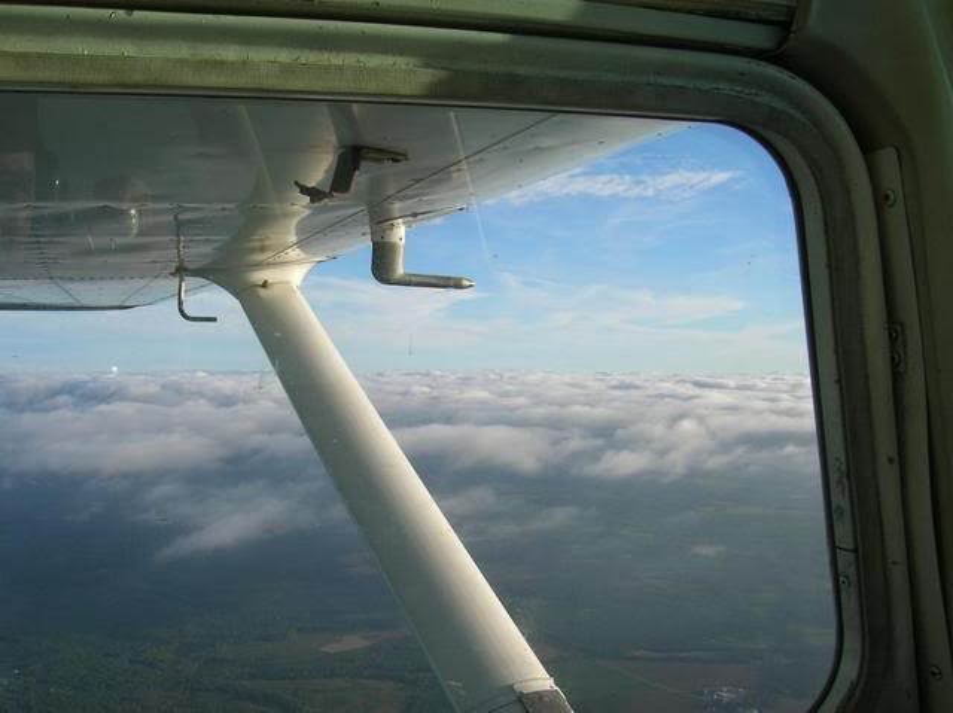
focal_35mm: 34
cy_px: 356
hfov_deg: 54.0
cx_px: 476
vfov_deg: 41.7
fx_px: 935
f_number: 4.9
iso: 50
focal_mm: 5.7
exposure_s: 1/405
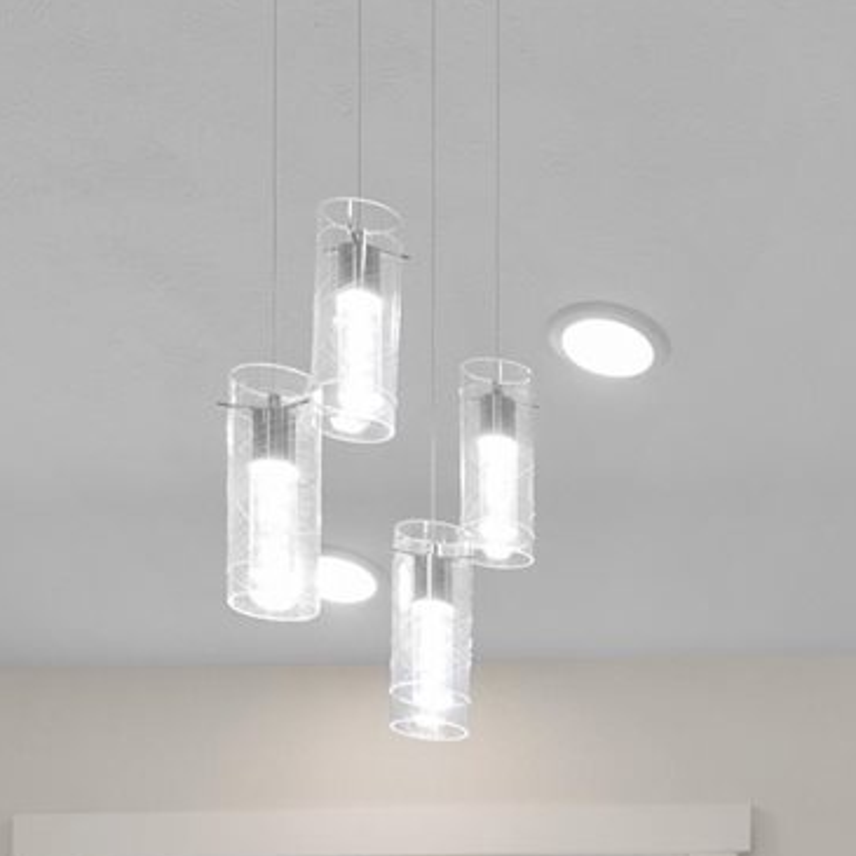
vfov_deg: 15.4
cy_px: 1454
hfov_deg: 15.9
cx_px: 1309
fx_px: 2798
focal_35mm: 100
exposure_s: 3
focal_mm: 14
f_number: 8
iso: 100
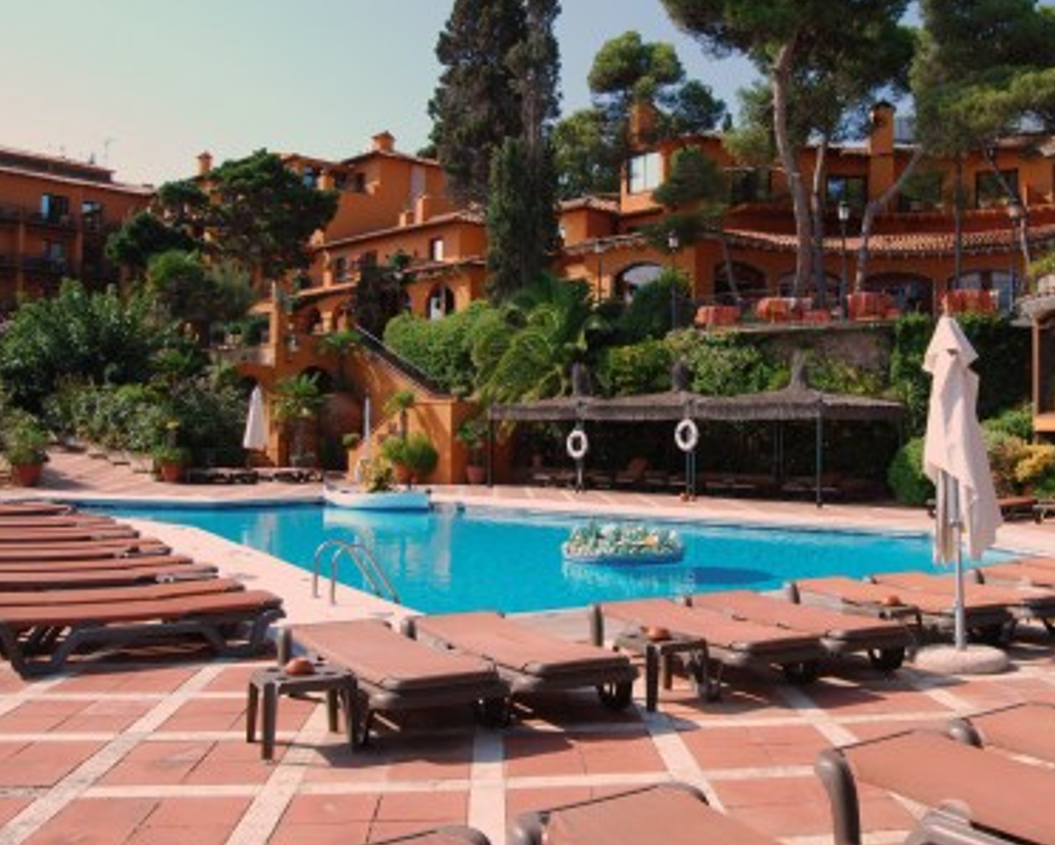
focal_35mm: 34
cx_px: 659
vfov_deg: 43.4
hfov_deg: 52.3
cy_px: 411
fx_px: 1062
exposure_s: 1/400
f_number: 10
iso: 400
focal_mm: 18
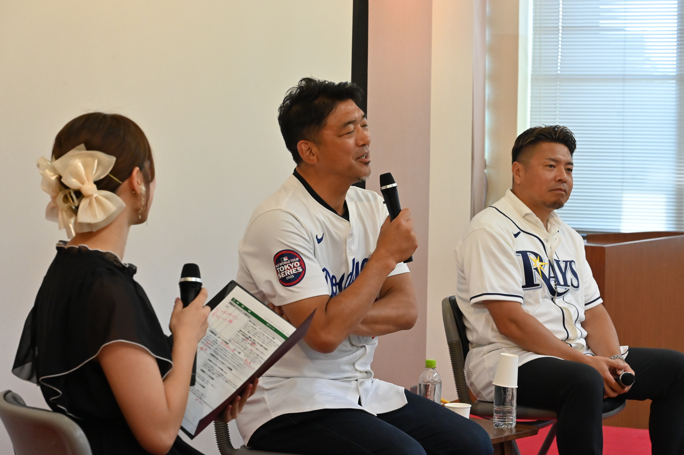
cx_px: 342
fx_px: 1785
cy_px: 228
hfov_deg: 21.7
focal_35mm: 94
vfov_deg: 14.5
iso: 5000
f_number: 9
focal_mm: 94
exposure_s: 1/250
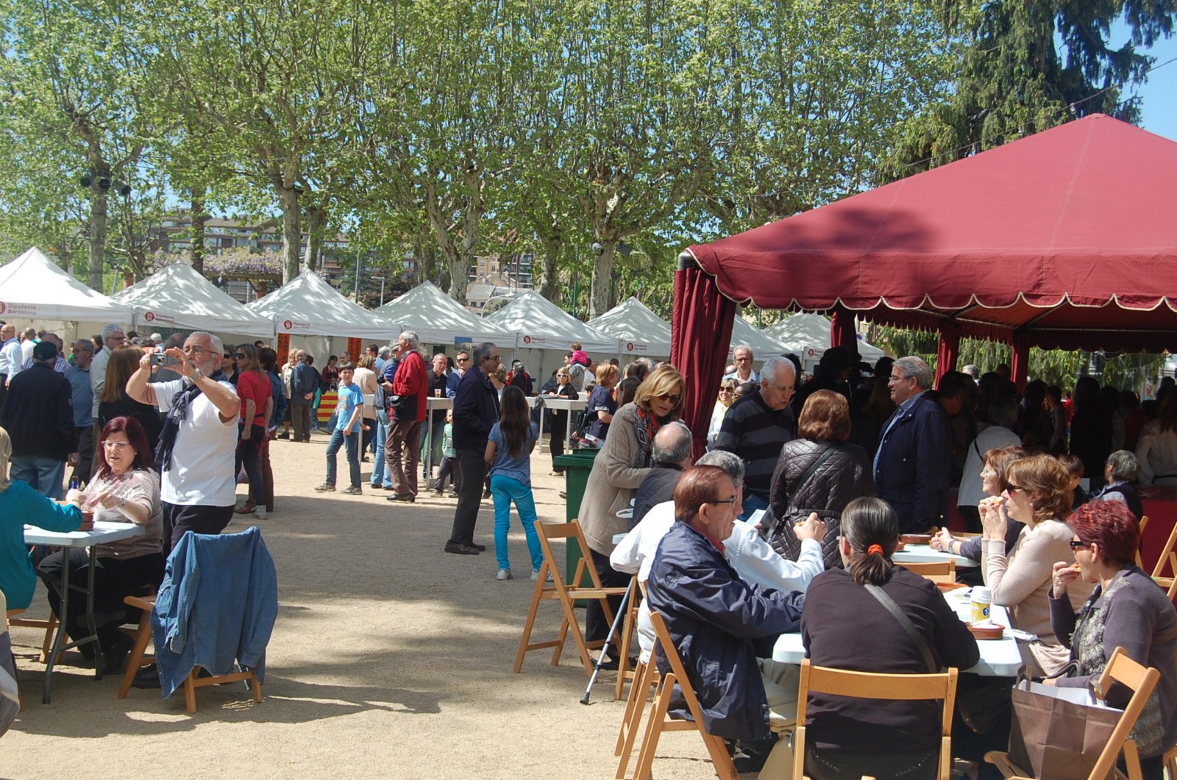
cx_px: 588
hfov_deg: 35.1
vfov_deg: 23.7
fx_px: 1860
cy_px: 390
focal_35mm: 57
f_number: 8
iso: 200
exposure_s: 1/250
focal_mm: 38
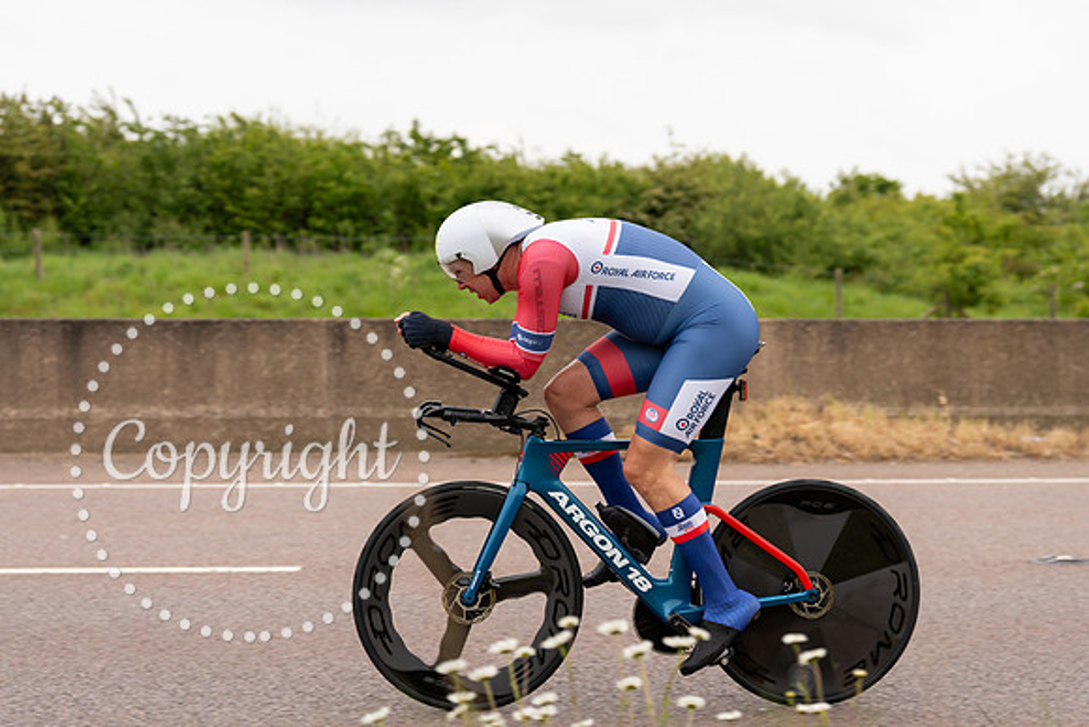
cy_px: 338
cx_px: 563
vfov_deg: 17.7
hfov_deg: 26.3
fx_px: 2332
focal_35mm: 77
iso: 250
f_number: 3.5
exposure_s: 1/1000
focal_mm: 70
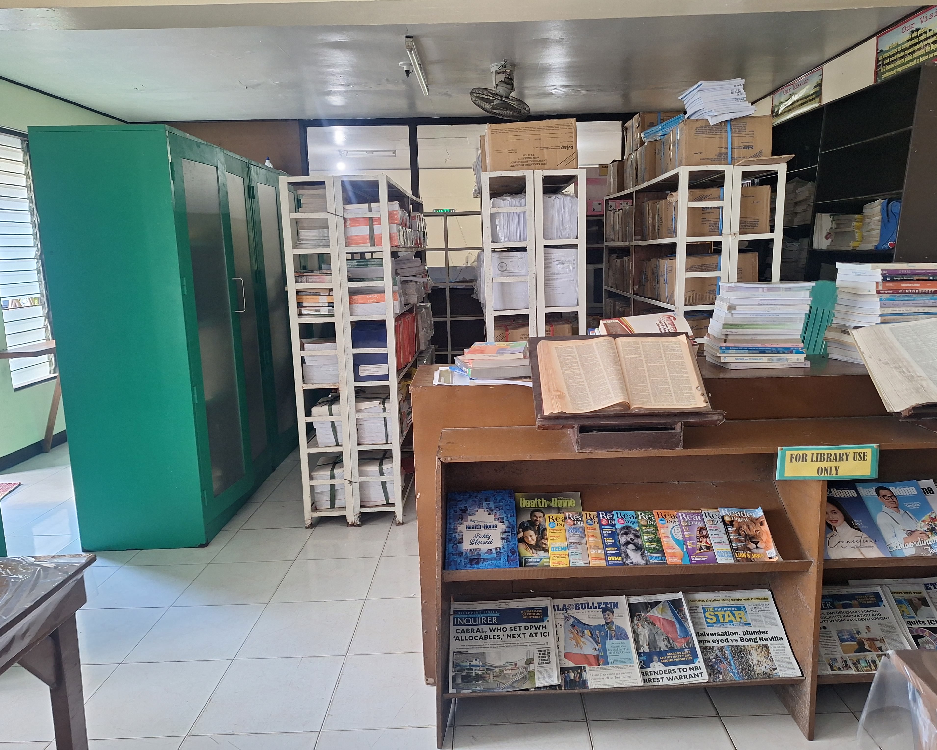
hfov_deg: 70.2
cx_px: 493
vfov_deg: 58.8
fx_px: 666
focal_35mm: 24
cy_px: 375
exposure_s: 1/25
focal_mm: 5.54
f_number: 1.8
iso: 250
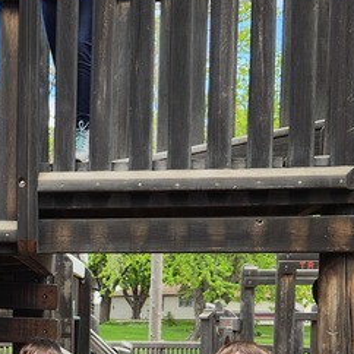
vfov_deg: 19.6
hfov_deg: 18.8
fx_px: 995
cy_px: 353
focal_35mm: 86
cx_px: -98
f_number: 1.8
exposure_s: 1/400
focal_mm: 5.4
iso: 20
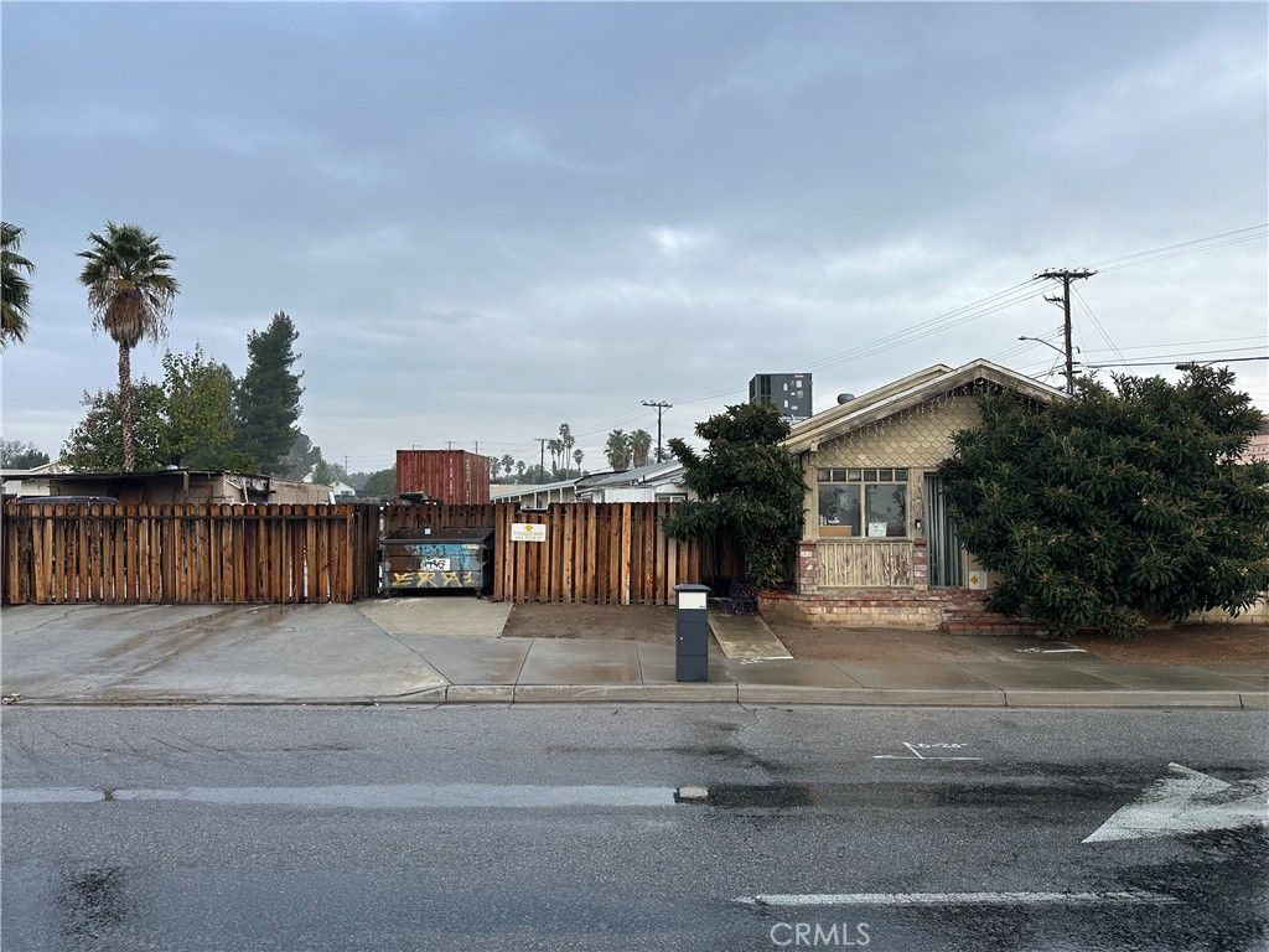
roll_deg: +0.7
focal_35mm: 24
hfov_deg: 71.6
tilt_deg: +3.2
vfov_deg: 56.8
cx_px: 634
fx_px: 880
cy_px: 476
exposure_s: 1/654
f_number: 1.78
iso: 80
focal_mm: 6.86
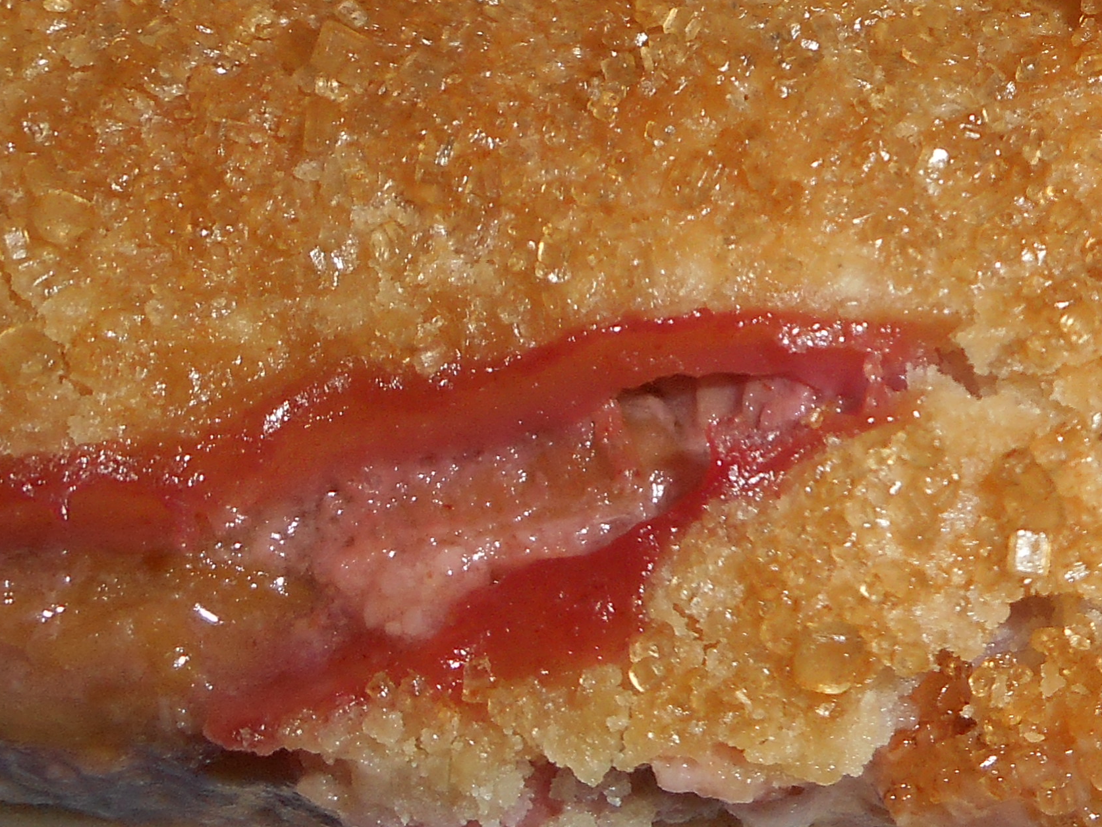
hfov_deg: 24.4
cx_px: 1046
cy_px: 196
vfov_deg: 19.0
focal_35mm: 77
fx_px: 2451
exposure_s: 1/25
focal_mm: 4.5
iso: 80
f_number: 10.5
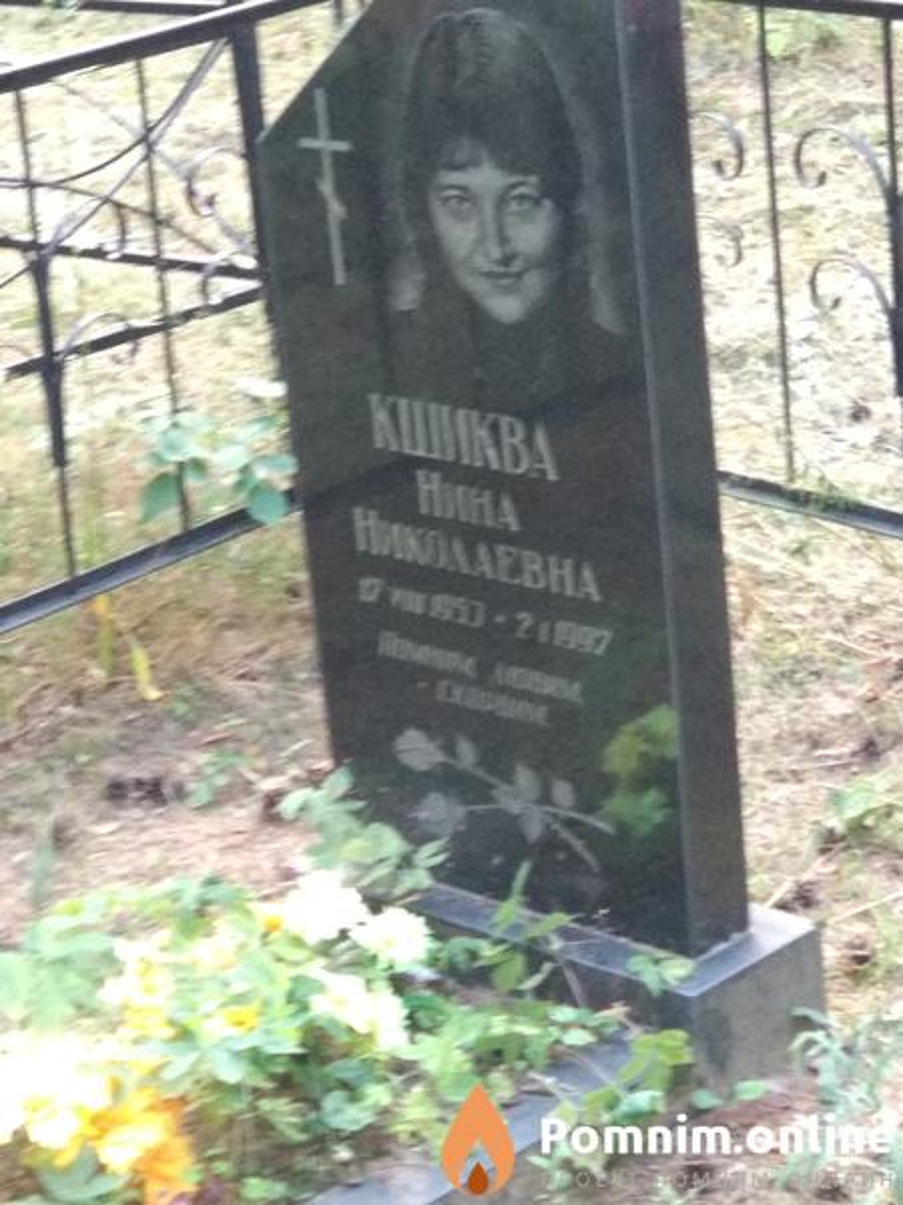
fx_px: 1809
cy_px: 602
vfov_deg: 36.8
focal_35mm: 52
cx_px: 452
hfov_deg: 28.0
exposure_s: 1/40
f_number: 2.6
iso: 800
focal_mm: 5.99
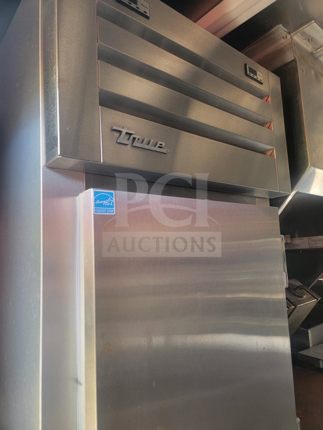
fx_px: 299
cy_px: 215
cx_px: 162
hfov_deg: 56.8
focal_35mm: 24
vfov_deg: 71.6
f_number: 1.8
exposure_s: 1/120
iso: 125
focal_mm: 6.7
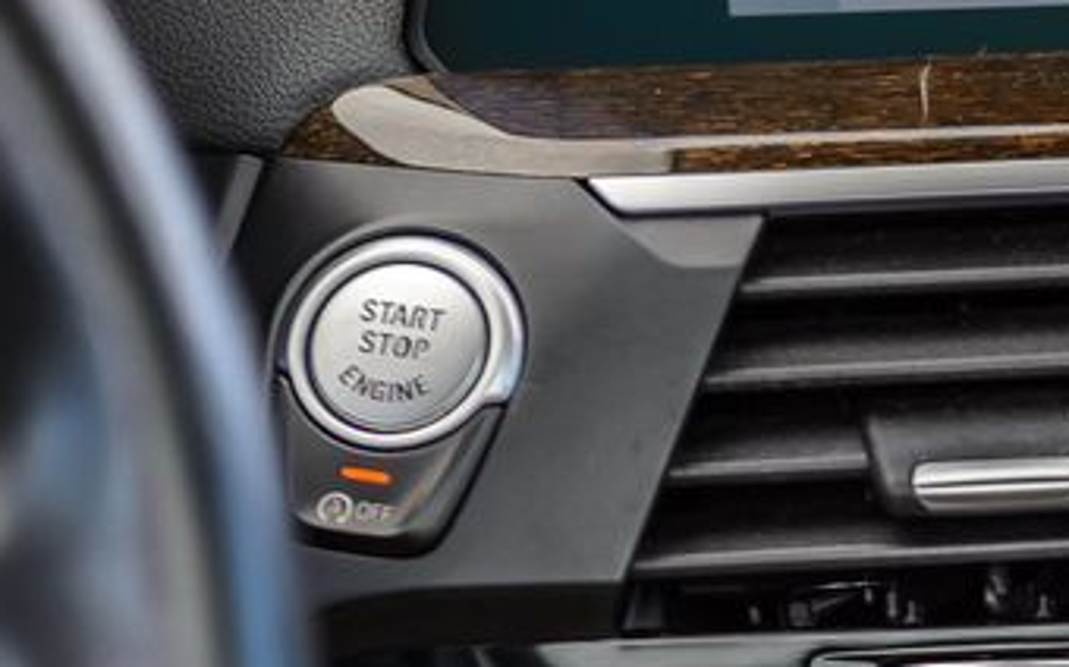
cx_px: 1541
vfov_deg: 6.0
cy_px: 894
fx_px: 6260
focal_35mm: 215
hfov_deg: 9.5
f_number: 4
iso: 400
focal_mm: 70
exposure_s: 1/125
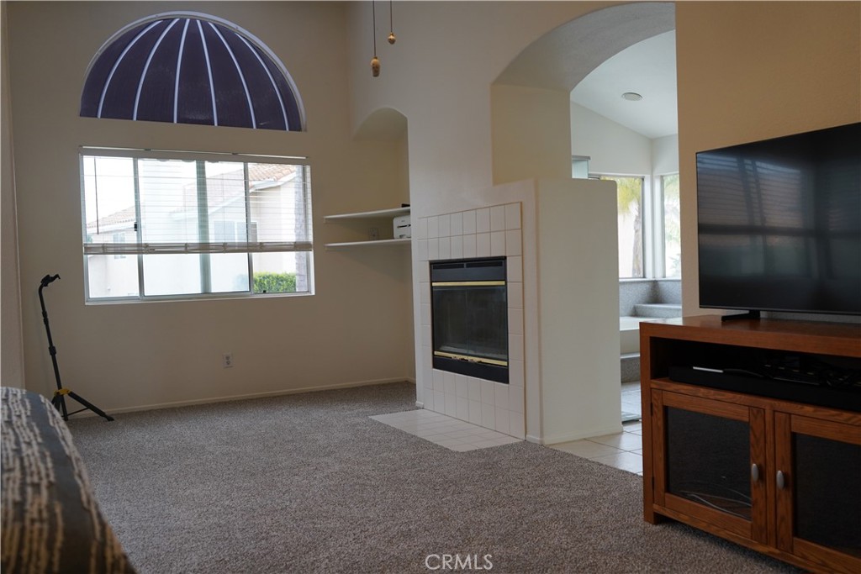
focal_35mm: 29
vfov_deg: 45.0
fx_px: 694
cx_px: 430
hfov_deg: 63.7
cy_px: 287
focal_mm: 29
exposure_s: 1/160
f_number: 4
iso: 800
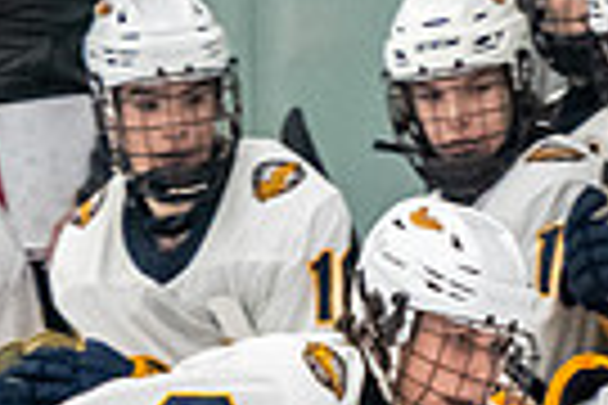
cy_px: 883
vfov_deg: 1.0
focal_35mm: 1422
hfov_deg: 1.5
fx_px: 24014
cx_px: 673
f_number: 2.8
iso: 3200
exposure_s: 1/800
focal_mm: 160
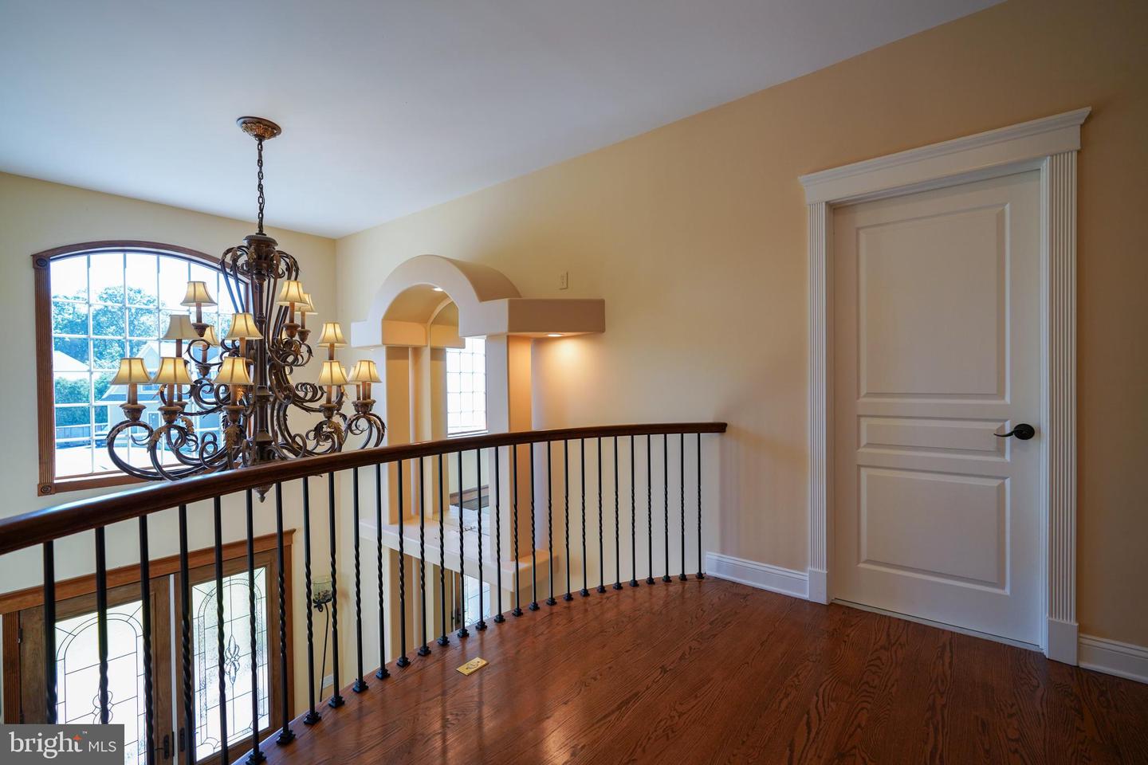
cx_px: 574
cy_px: 382
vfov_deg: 73.7
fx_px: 510
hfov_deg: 96.7
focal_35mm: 16
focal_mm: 16
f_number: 4
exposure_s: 1/160
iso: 500
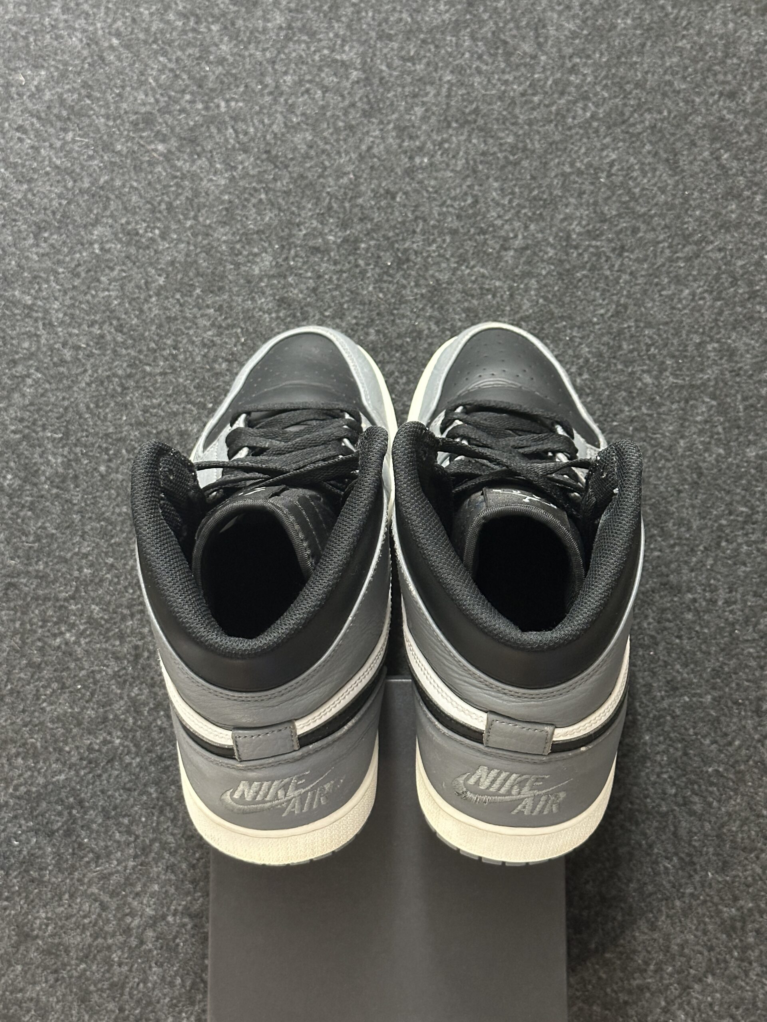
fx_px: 1418
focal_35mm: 48
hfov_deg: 30.3
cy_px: 511
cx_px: 384
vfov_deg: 39.7
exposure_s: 1/30
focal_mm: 6.86
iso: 640
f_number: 1.78
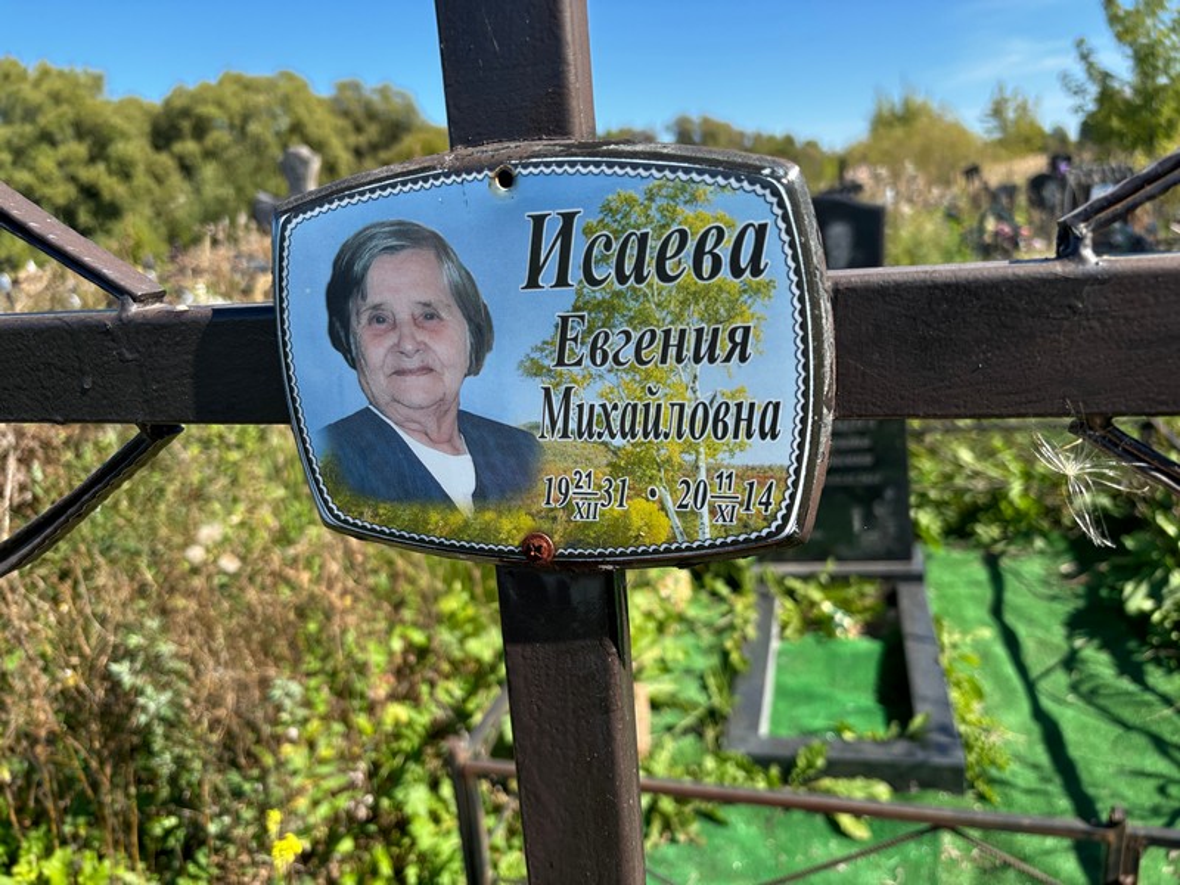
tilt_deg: -14.3
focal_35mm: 26
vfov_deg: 53.1
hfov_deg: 67.3
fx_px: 886
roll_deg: +4.9
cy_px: 442
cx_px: 590
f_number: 1.6
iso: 50
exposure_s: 1/1381
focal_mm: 5.96
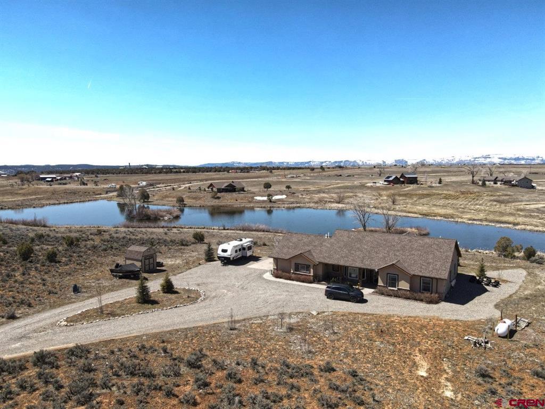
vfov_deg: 56.8
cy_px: 204
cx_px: 272
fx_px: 378
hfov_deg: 71.6
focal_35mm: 24
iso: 100
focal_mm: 4.5
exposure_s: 1/725
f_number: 2.8
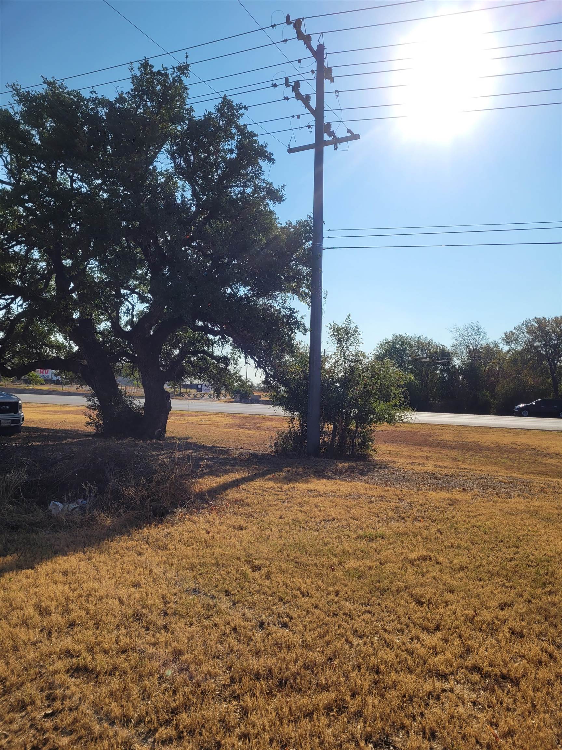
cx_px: 281
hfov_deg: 53.1
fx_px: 563
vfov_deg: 67.3
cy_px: 375
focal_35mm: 26
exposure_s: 1/4939
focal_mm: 5.4
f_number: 1.8
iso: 40
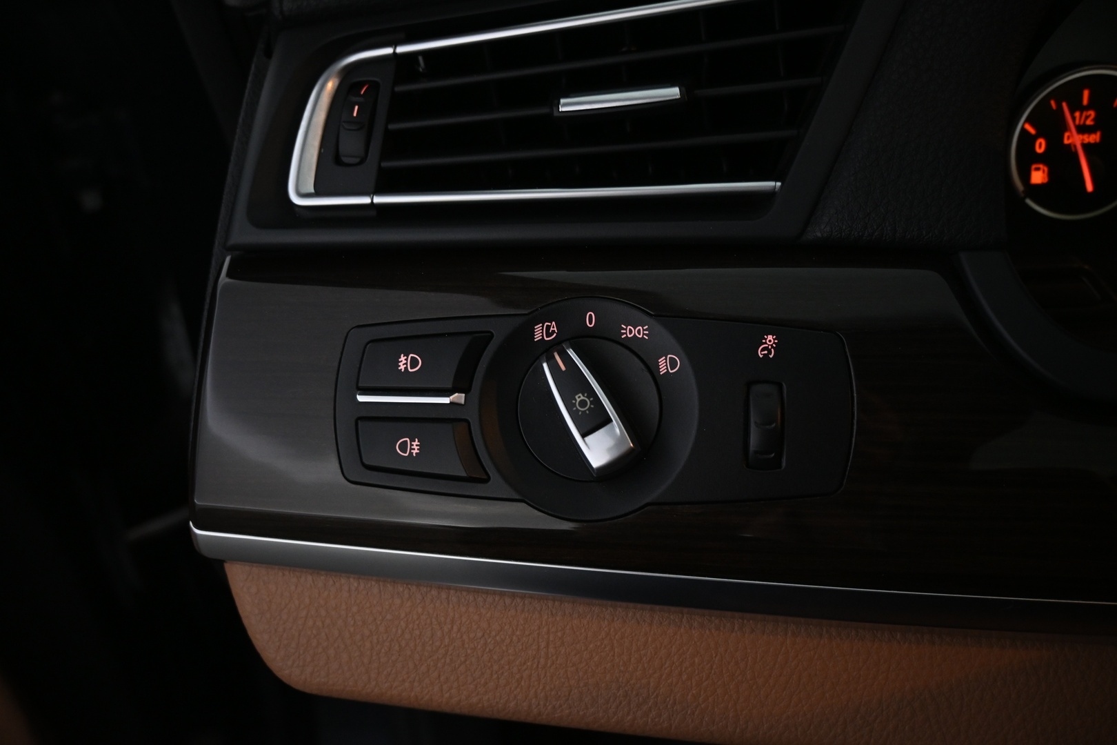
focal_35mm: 34
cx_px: 558
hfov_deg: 56.1
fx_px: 1047
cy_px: 372
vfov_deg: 39.1
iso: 1600
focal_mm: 22.5
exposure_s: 1/40
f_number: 4
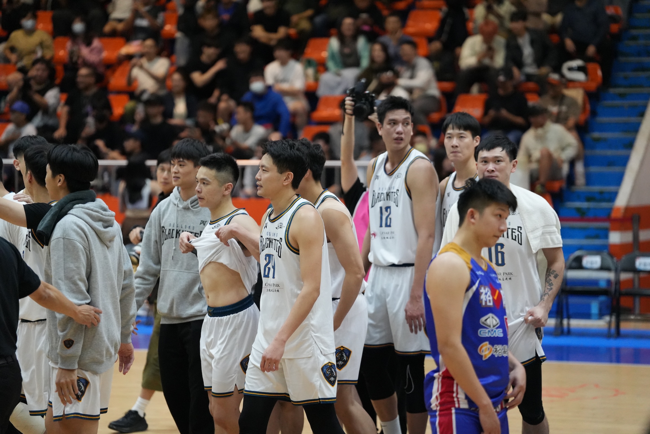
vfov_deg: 9.5
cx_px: 325
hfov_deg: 14.3
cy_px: 217
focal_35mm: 144
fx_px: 2600
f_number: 2.8
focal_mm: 144
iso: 8000
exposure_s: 1/1600
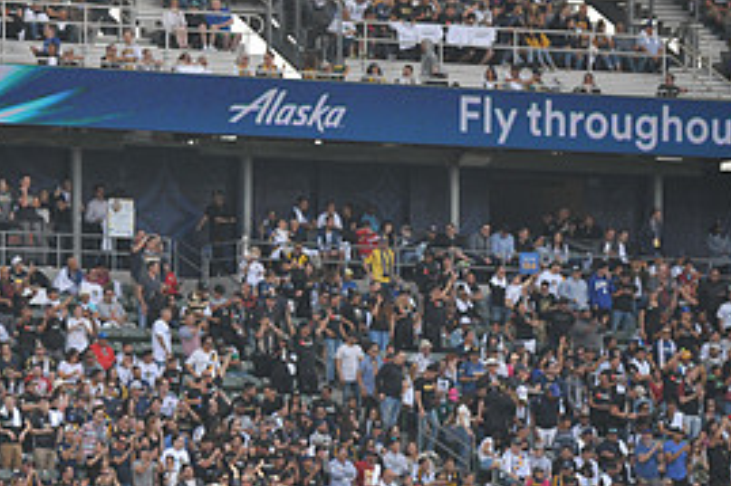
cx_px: -8
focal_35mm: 323
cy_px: 345
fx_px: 6554
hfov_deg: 6.4
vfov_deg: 4.2
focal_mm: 150
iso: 320
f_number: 3.5
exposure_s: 1/2500
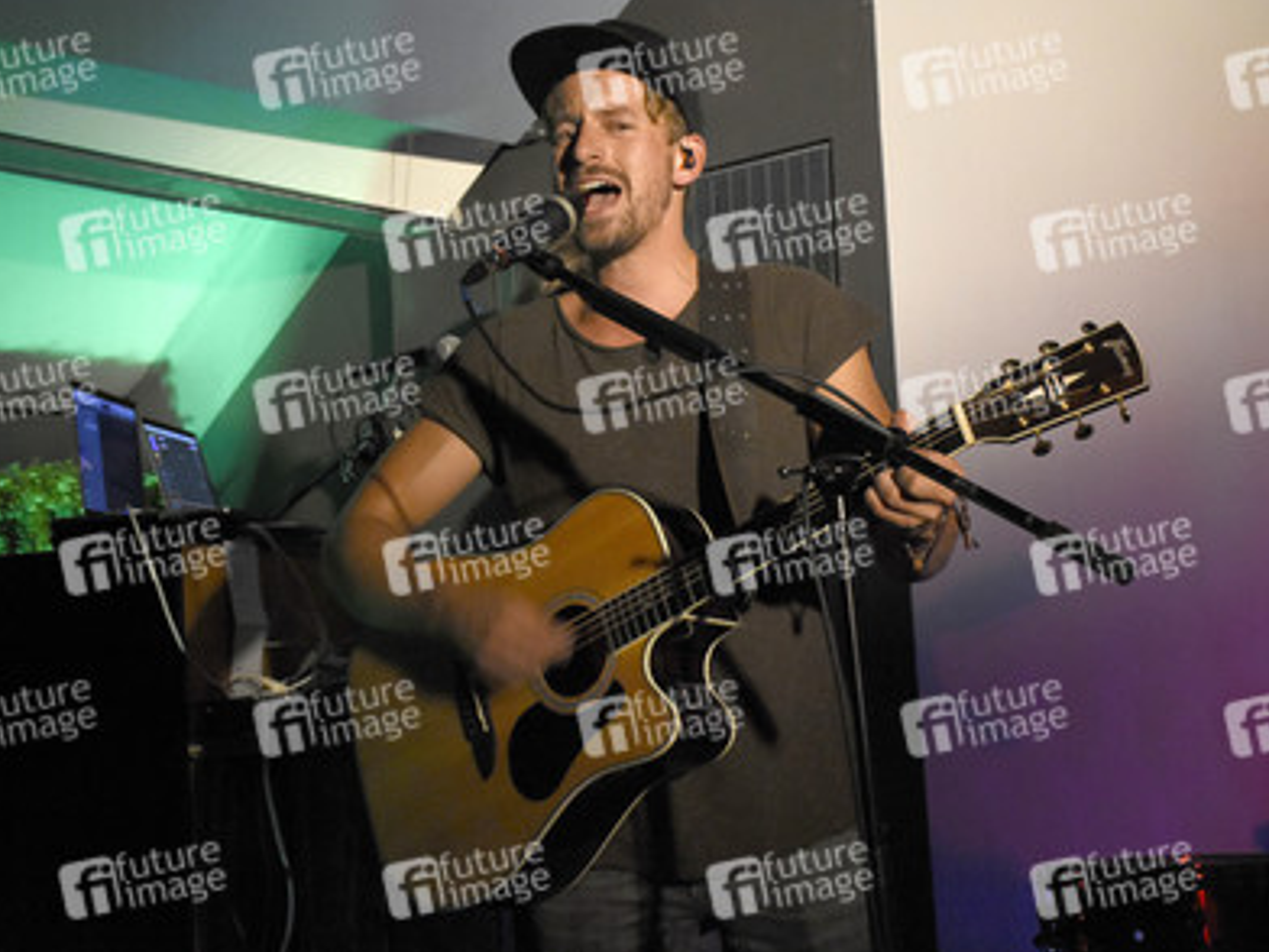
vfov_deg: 27.5
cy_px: 476
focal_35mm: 53
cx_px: 704
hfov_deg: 36.1
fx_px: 1943
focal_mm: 32
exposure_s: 1/80
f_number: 6.3
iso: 3200
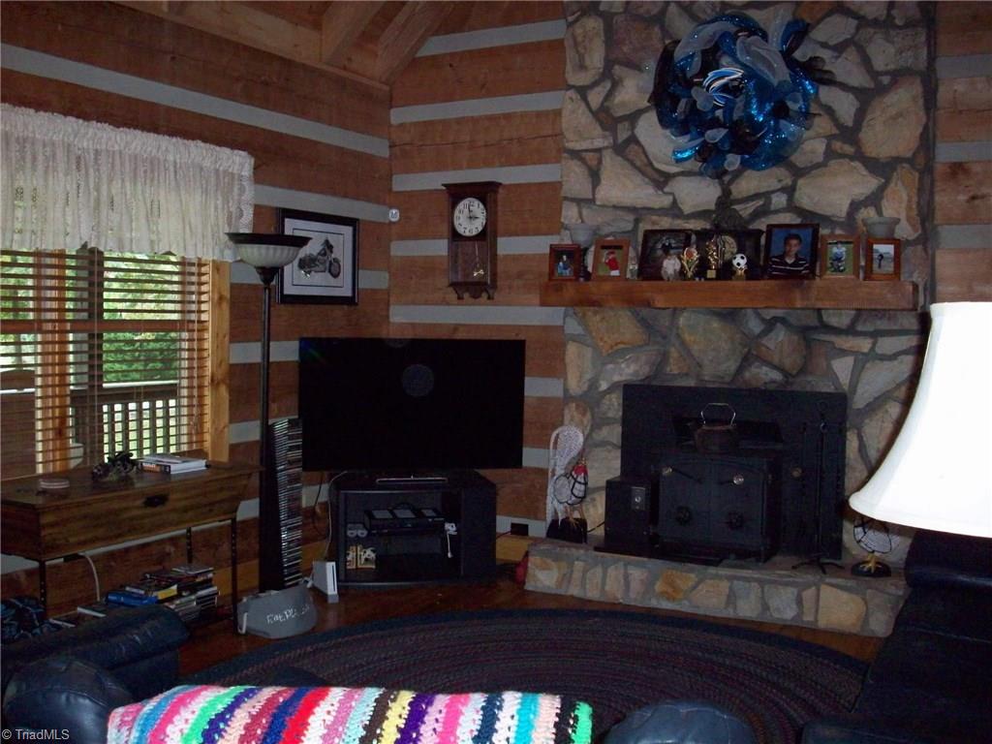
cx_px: 496
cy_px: 372
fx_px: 1060
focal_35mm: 37
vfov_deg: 38.7
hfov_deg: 50.1
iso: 200
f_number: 2.8
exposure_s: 1/45
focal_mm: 6.2
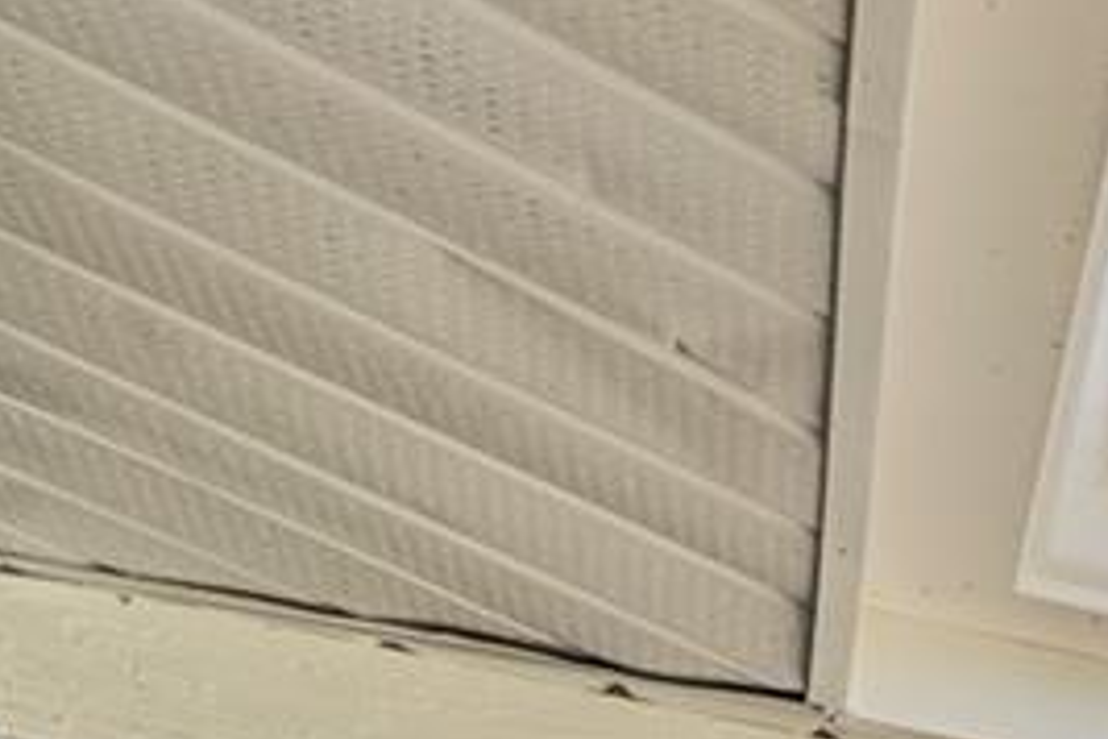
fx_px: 2770
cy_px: 1997
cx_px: 2971
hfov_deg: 13.1
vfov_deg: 11.4
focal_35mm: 90
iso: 100
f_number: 8
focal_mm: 10
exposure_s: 1/125
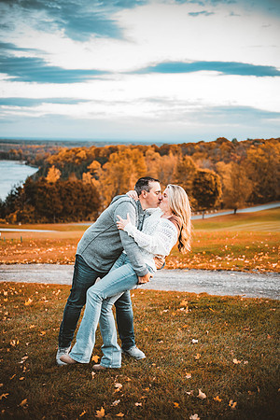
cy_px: 210
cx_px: 140
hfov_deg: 33.4
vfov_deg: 48.5
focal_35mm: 40
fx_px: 467
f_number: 2
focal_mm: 40
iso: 1000
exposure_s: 1/320
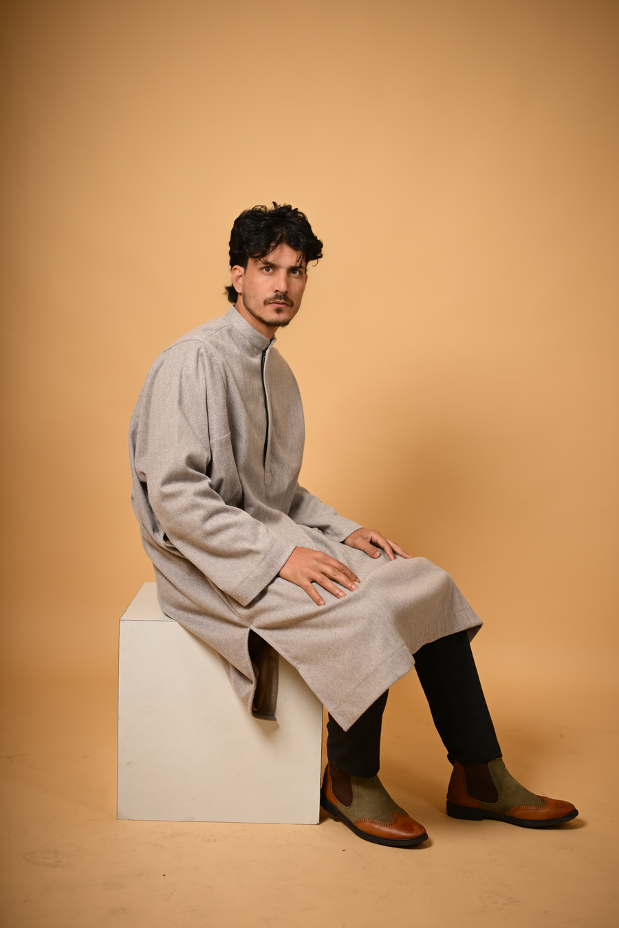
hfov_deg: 27.0
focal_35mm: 50
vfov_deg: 39.6
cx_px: 310
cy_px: 464
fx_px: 1289
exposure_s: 1/1000
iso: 160
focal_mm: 50
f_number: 2.2
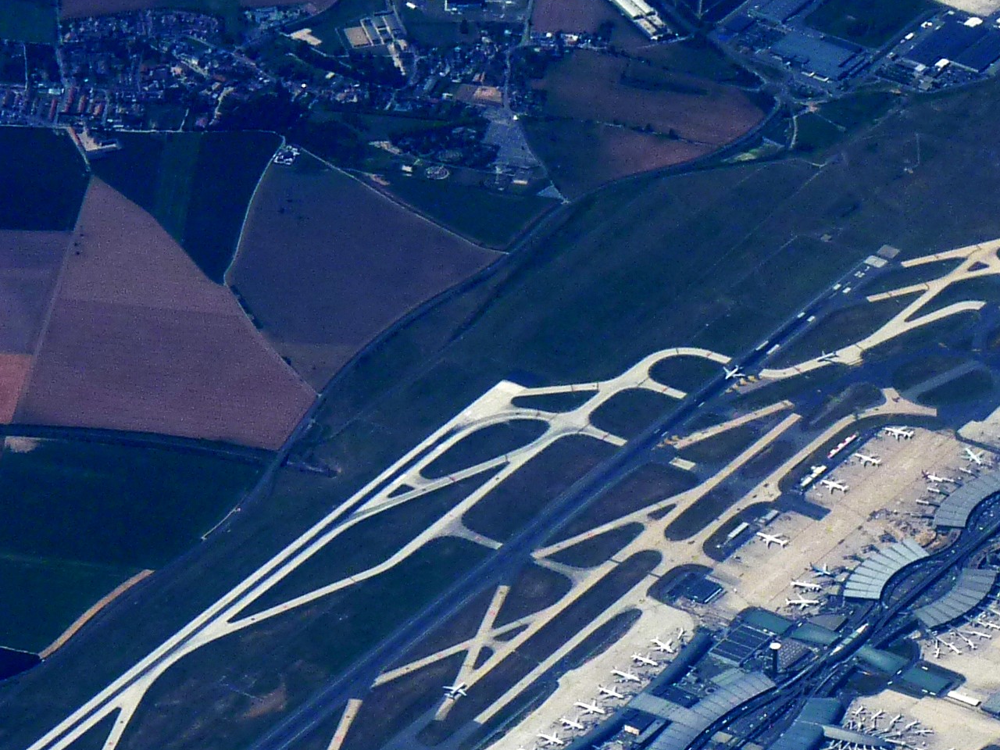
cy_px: 477
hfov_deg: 5.6
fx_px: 10198
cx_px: 1238
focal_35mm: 353
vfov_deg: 4.2
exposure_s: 1/400
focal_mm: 20.1
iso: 80
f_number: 5.6
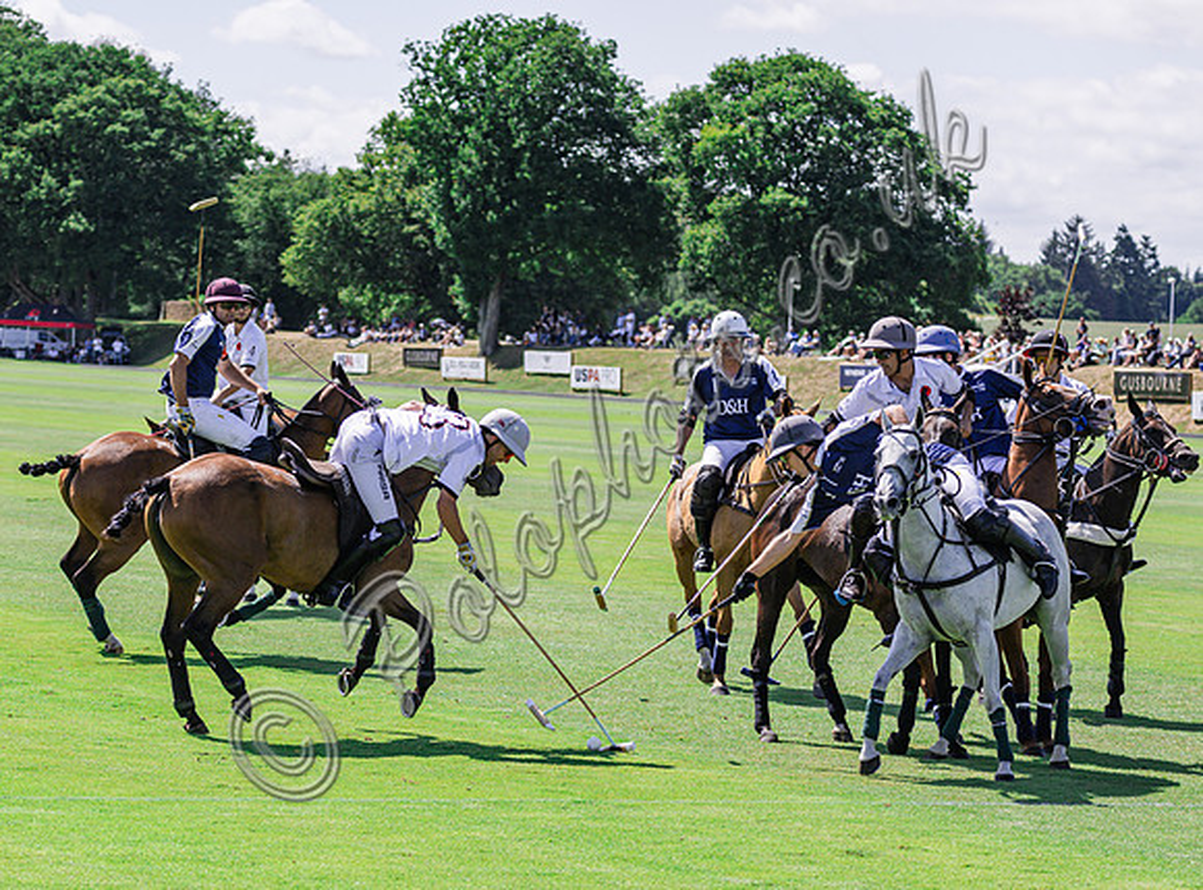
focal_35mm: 151
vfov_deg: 9.8
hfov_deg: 13.2
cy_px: 625
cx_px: 359
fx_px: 5205
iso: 320
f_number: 4.5
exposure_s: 1/2000
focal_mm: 100
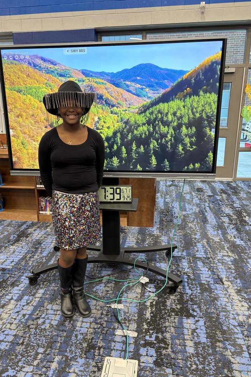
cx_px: 115
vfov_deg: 65.5
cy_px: 193
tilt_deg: -14.6
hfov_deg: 46.3
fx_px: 293
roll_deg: -0.1
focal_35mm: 28
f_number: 1.6
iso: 160
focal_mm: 5.96
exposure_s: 1/60
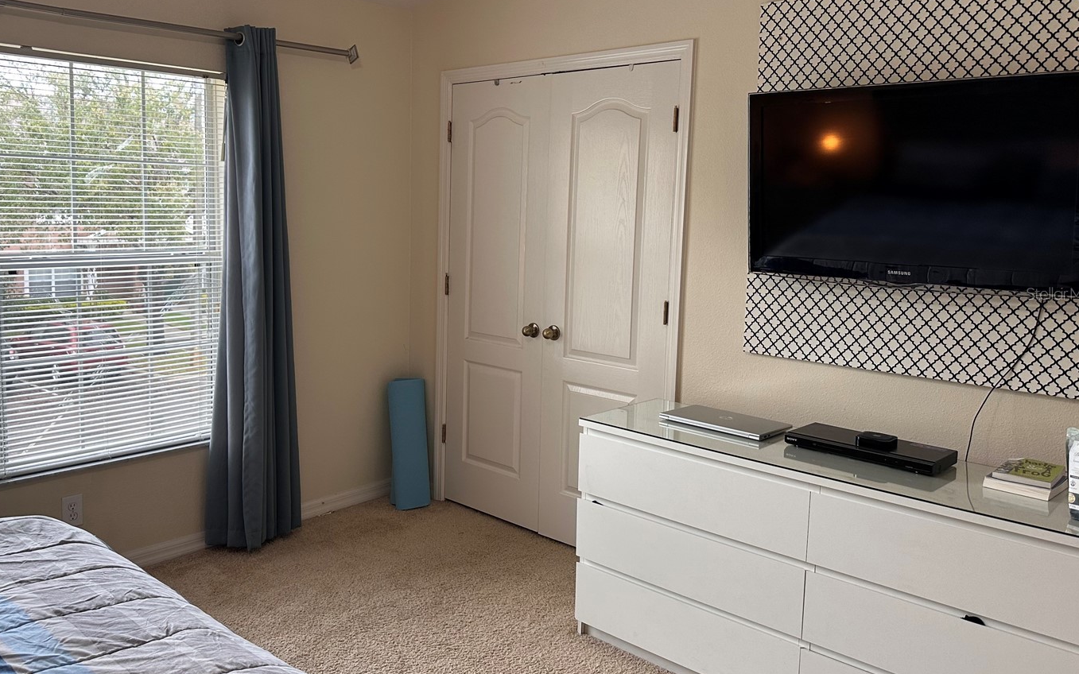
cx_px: 465
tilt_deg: -4.4
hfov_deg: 62.6
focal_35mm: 30
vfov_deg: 41.7
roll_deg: -1.0
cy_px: 293
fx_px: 882
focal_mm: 6.86
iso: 125
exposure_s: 1/120
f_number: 1.78
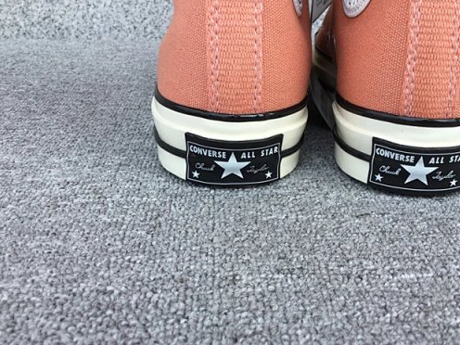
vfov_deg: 35.9
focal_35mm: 40
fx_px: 532
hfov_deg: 46.5
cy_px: 200
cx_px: 281
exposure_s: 1/381
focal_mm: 3.3
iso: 25
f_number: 2.4
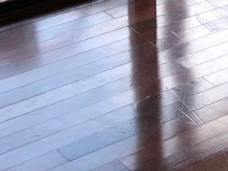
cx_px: 519
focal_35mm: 155
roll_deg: +0.4
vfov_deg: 8.4
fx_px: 1020
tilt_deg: -7.1
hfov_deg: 11.0
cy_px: -288
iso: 25
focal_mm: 3.99
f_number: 1.8
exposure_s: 1/40
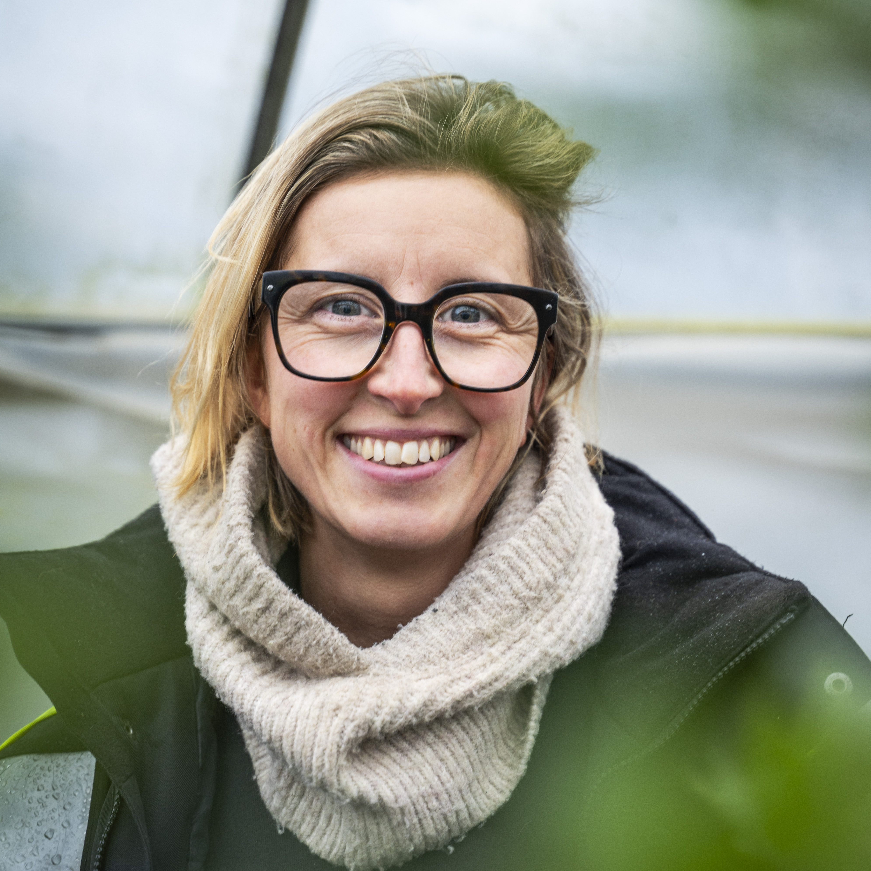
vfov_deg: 21.4
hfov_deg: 21.4
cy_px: 509
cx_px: 436
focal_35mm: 81
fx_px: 2306
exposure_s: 1/125
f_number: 2.8
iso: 560
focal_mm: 63
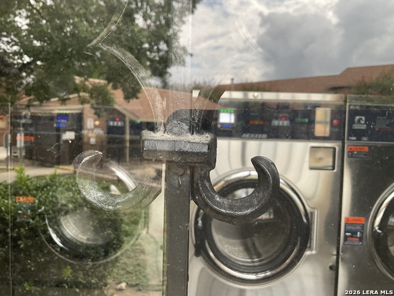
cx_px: 197
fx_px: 330
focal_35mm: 29
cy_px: 148
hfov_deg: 61.7
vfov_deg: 48.2
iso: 20
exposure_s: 1/122
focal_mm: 3
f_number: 1.8
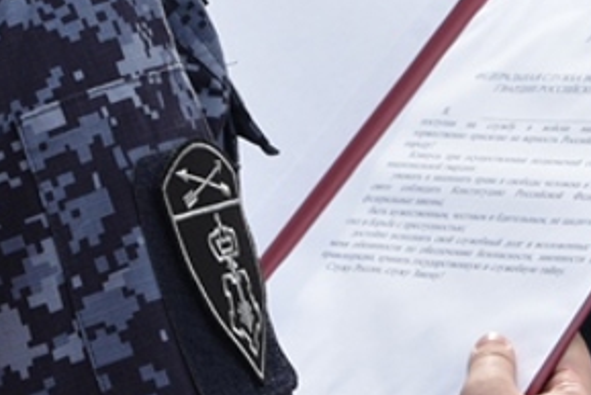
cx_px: 87
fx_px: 2809
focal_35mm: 171
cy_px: 151
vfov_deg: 8.0
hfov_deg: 11.9
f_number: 8
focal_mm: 66
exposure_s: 1/250
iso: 200
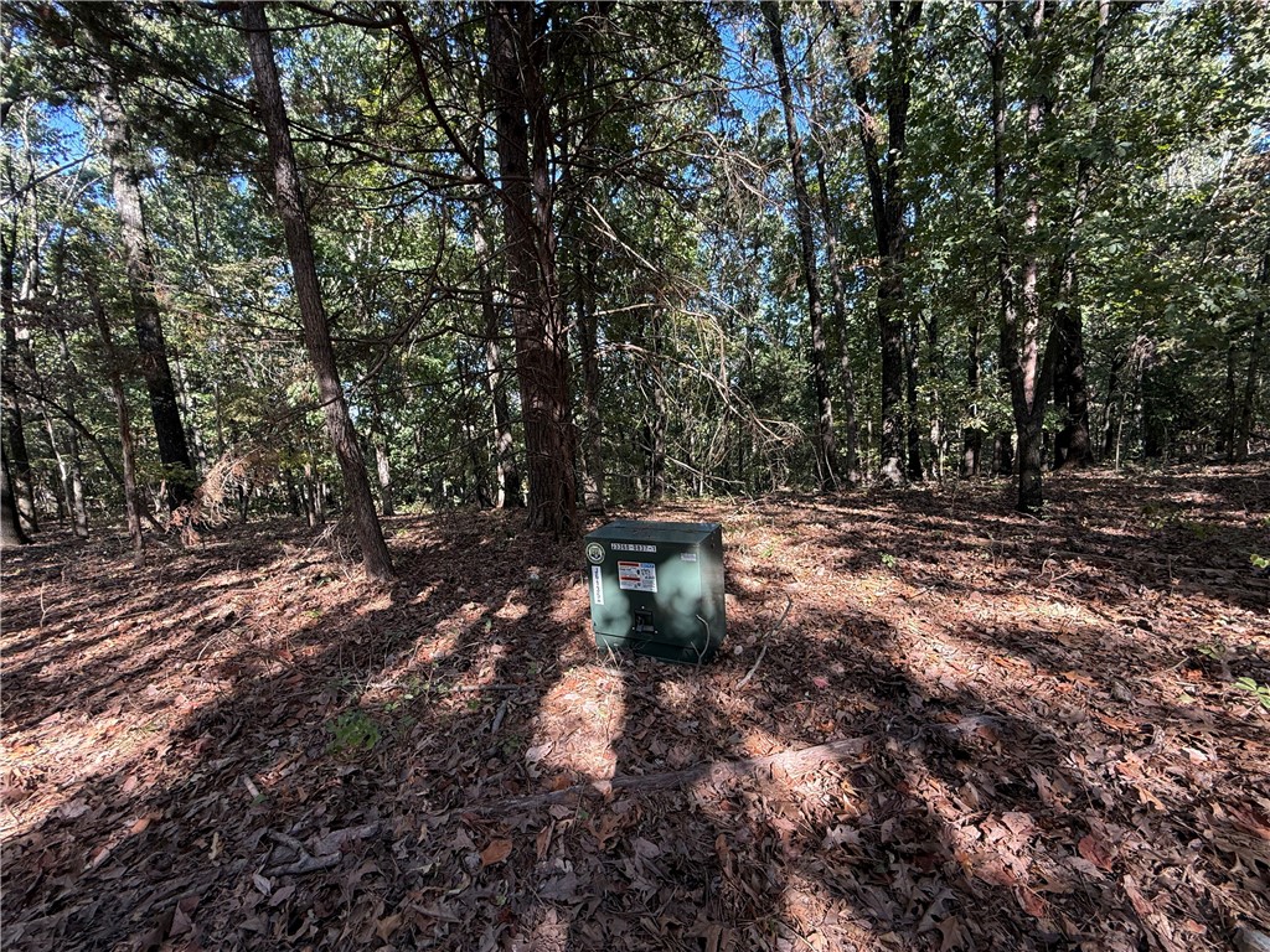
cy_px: 476
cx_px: 635
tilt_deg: -4.8
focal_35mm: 14
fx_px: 514
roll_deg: +4.4
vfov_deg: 85.7
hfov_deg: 102.1
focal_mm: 2.22
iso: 64
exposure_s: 1/104
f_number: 2.2
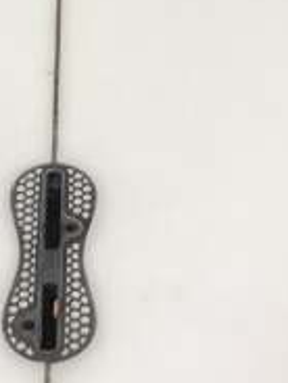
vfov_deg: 14.5
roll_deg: -1.9
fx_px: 1498
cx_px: 90
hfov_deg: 11.0
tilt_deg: -33.8
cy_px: 35
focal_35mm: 135
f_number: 2.4
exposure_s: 1/100
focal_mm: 3.3
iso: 80
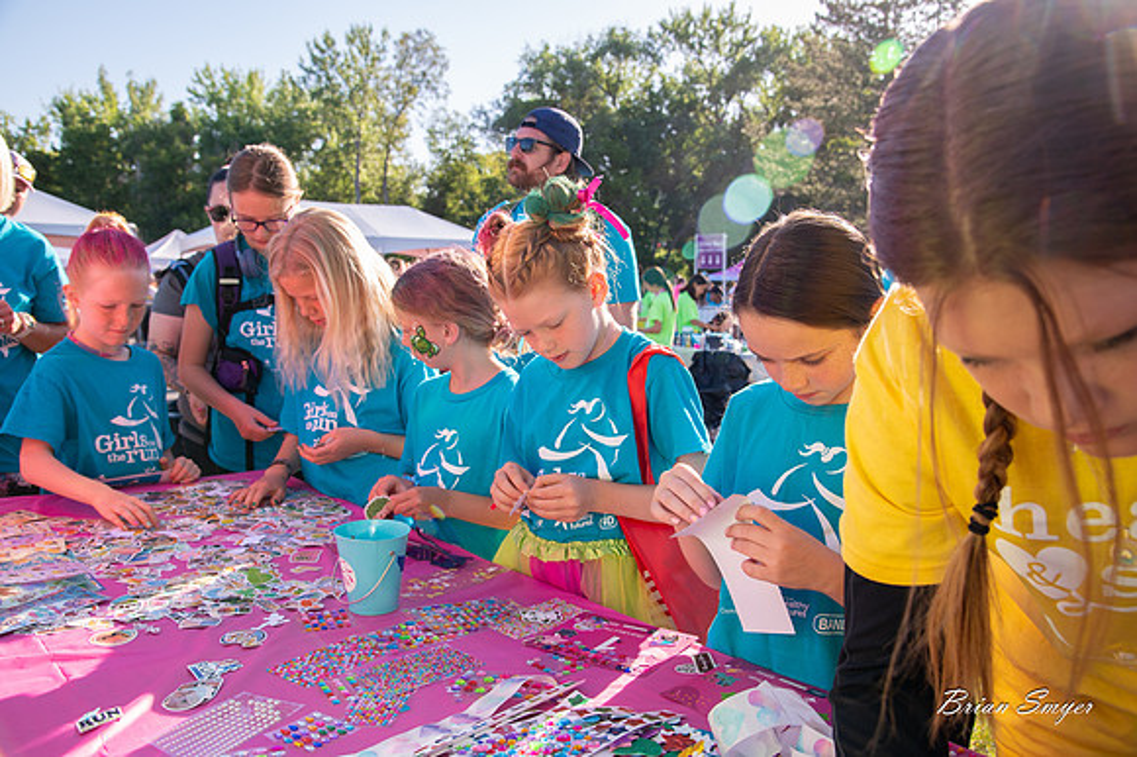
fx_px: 978
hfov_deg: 60.3
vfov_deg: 42.3
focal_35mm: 31
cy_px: 378
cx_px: 568
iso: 500
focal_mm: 31
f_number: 7.1
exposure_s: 1/500
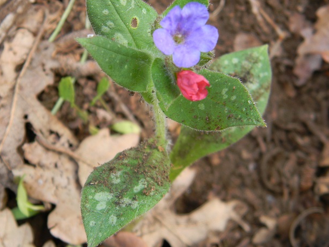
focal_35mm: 109
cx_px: 153
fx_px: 1036
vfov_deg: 13.6
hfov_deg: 18.0
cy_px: 126
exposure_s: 1/34.6
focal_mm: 15.1
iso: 80
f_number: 4.5
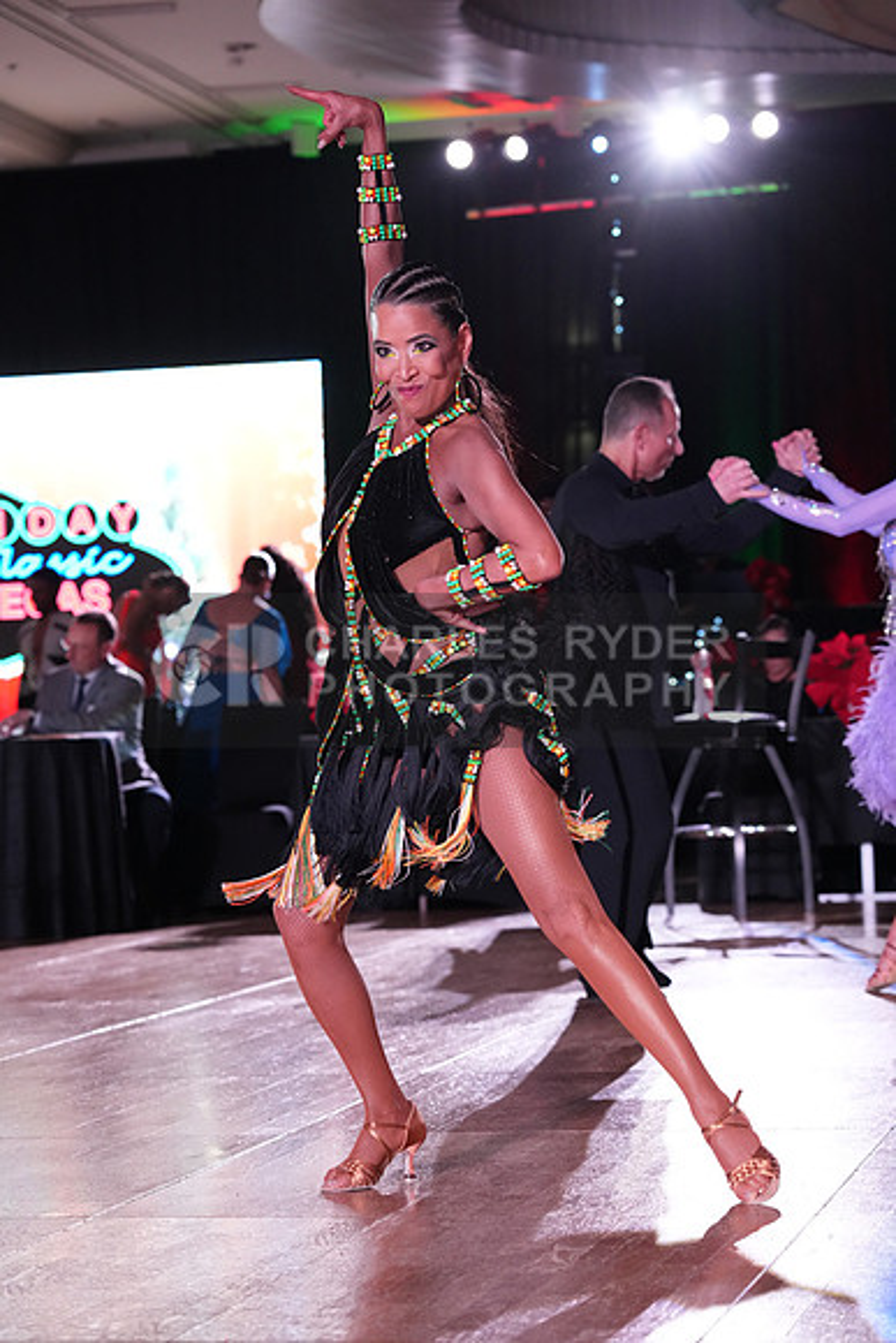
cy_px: 672
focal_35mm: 94
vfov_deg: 21.7
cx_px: 448
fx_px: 3507
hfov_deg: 14.6
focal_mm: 94
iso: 5000
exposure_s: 1/320
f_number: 5
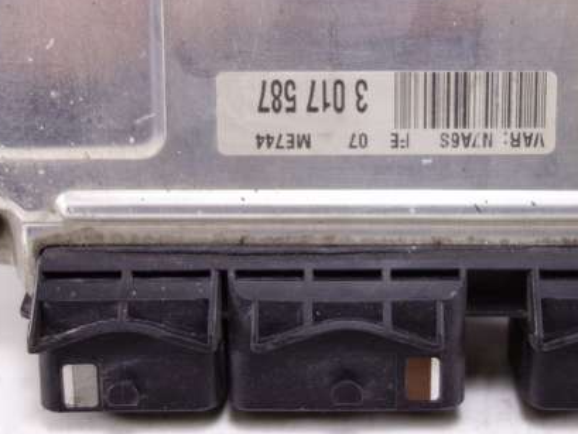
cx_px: 355
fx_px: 902
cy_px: 74
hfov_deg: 35.4
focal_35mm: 54
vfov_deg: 26.4
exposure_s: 1/100
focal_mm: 10.4
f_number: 1.8
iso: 125
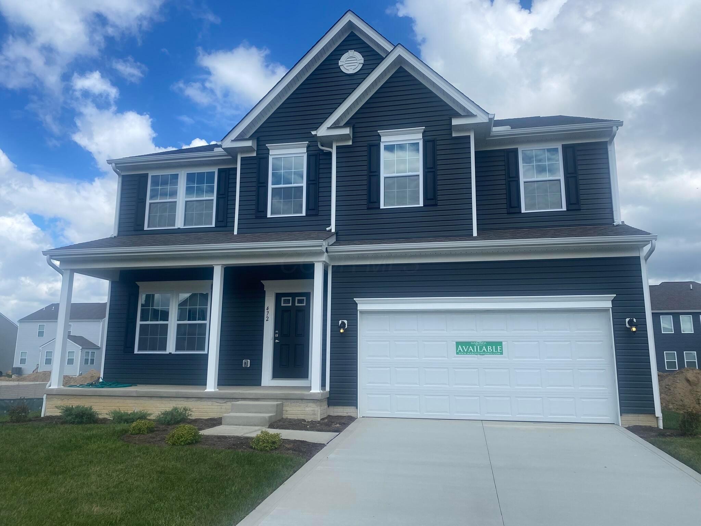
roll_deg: -1.1
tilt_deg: +11.0
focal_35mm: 26
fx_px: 527
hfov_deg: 67.3
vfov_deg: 53.1
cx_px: 350
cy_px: 263
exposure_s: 1/2967
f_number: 1.8
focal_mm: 4.25
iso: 32
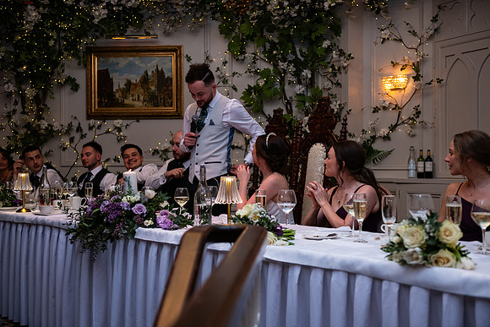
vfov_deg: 28.1
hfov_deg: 41.1
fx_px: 653
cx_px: 245
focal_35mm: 48
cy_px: 164
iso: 1000
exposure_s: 1/160
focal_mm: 48
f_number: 3.5
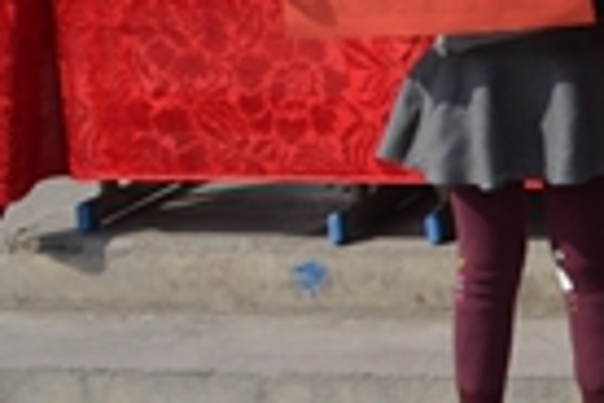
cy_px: -68
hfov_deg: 11.2
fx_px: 2617
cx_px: 1418
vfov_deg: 8.7
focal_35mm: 156
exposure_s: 1/250
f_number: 8
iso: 100
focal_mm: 18
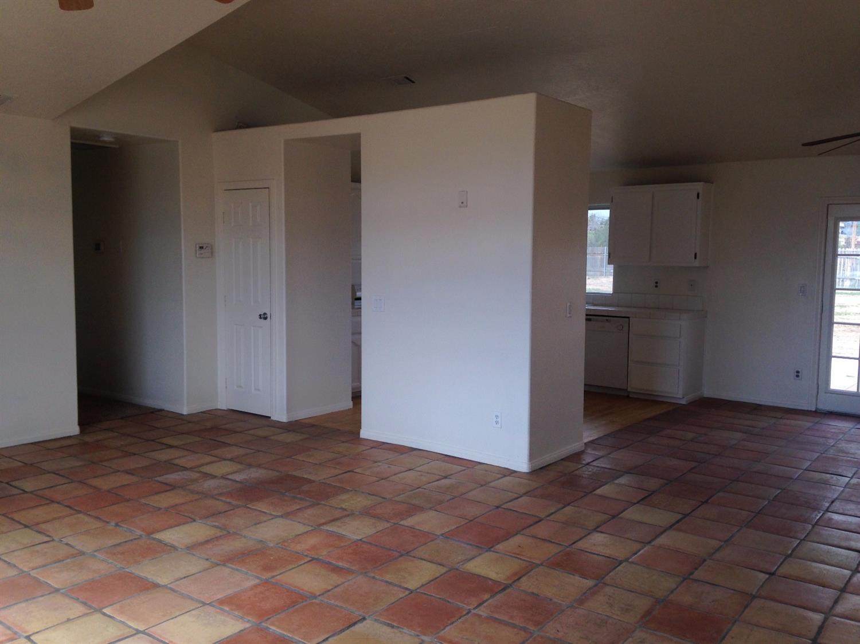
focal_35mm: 33
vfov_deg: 42.9
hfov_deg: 55.4
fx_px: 820
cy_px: 322
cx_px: 430
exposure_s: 1/288
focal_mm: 4.12
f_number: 2.4
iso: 50
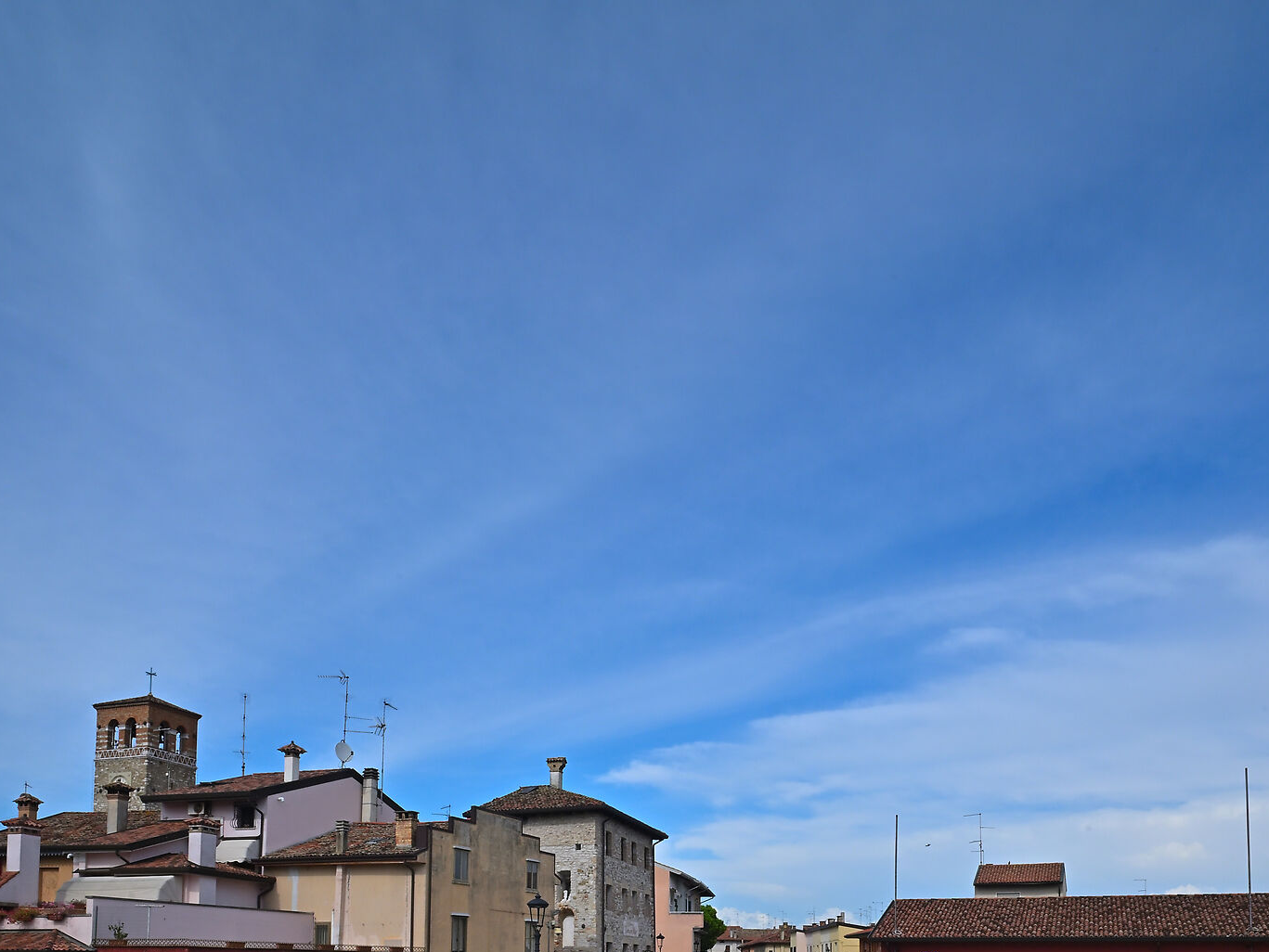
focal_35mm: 27
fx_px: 990
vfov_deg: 44.8
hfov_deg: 65.3
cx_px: 657
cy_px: 920
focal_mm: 16
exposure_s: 1/160
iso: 200
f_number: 18
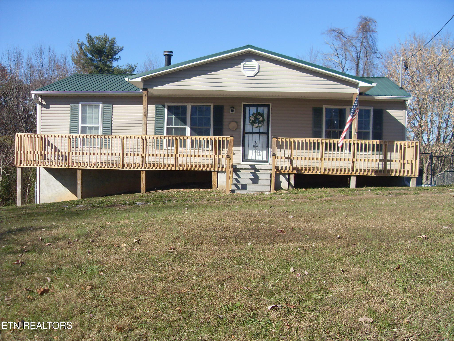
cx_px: 227
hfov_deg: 50.1
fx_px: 485
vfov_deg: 38.7
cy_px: 170
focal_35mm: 37
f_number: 7
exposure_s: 1/250
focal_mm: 6.3
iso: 80
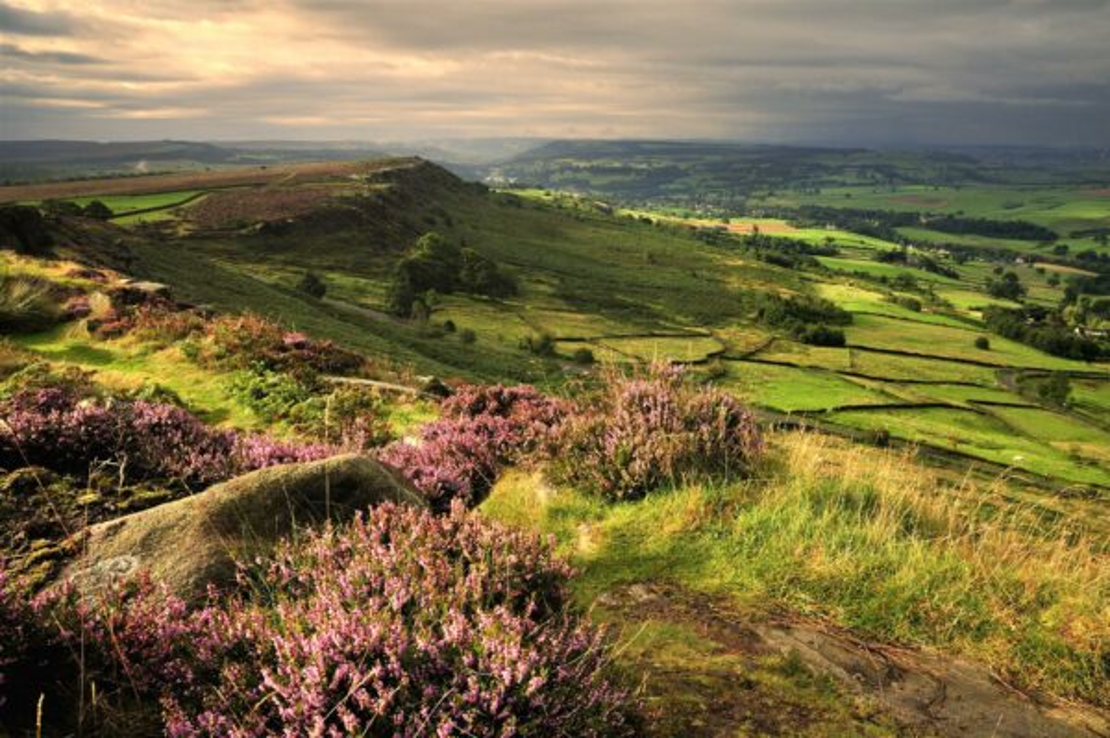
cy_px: 369
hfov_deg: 73.8
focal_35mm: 24
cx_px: 555
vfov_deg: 53.1
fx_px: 739
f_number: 13
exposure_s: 1/80
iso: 200
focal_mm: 16
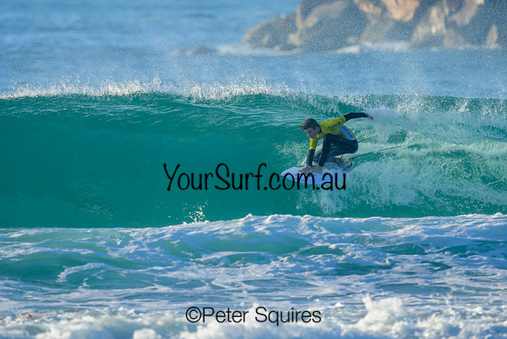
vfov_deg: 1.3
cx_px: 236
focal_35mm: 1099
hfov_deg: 1.9
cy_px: 127
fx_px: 15480
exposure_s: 1/2000
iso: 500
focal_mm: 800
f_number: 6.3
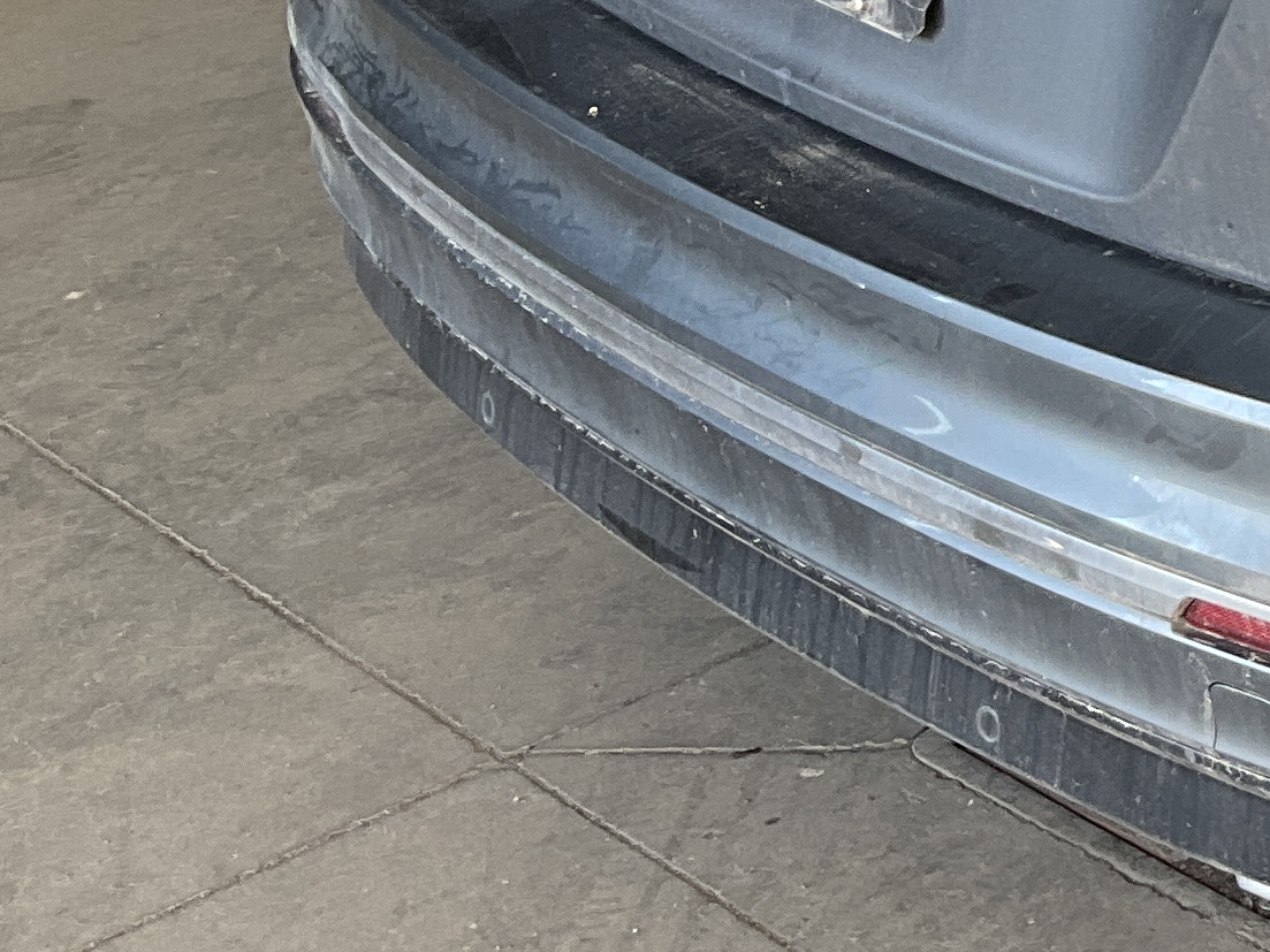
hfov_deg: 15.8
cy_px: -294
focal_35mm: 106
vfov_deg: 13.4
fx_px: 3889
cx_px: 2280
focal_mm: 3
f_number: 1.8
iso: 25
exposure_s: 1/122
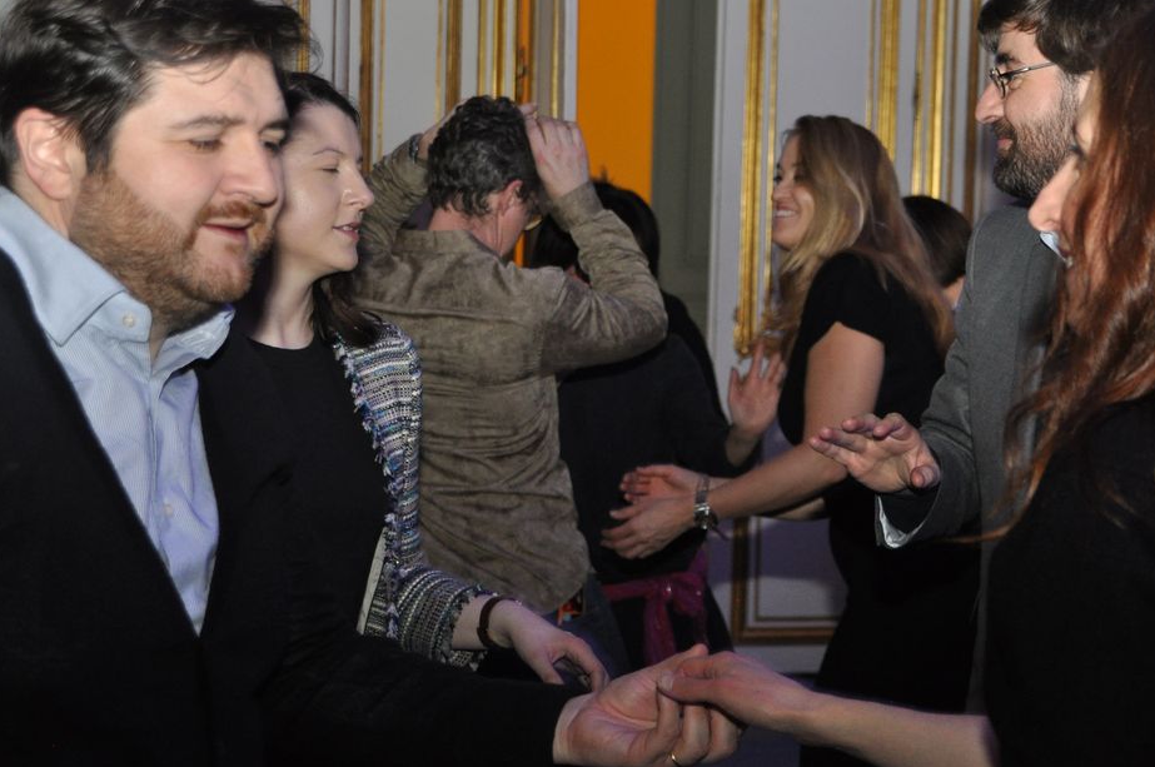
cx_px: 713
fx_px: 3333
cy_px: 342
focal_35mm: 104
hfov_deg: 19.6
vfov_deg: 13.1
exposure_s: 1/60
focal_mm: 50
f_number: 4.8
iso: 800
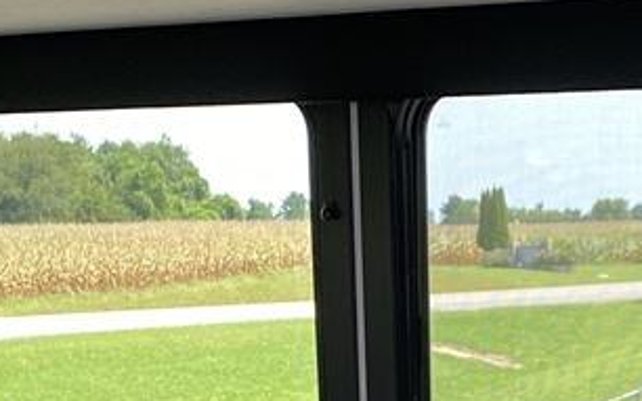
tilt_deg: -18.3
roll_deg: +2.4
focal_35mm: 108
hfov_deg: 19.3
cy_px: 934
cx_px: 407
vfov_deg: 10.5
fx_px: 1889
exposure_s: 1/121
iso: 64
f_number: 1.8
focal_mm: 4.25
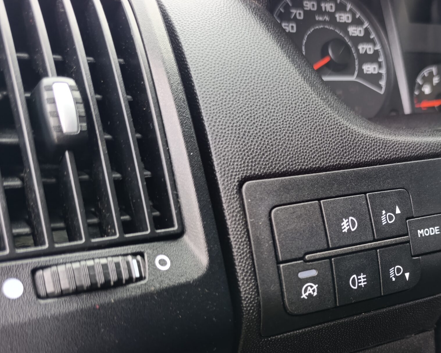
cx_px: 312
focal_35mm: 38
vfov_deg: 38.4
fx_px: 496
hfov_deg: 46.8
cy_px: 251
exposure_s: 1/100
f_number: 1.6
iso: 500
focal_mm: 6.14
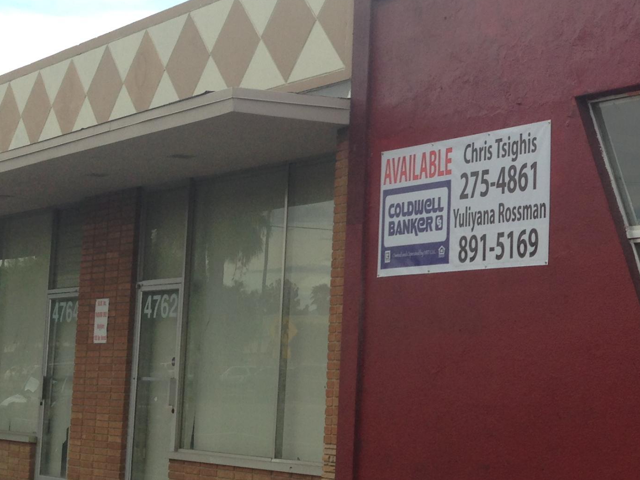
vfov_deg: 20.4
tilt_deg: +6.6
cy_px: 234
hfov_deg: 25.8
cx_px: 622
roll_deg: -1.5
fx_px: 1331
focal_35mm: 72
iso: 50
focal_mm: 4.12
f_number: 2.4
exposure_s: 1/398
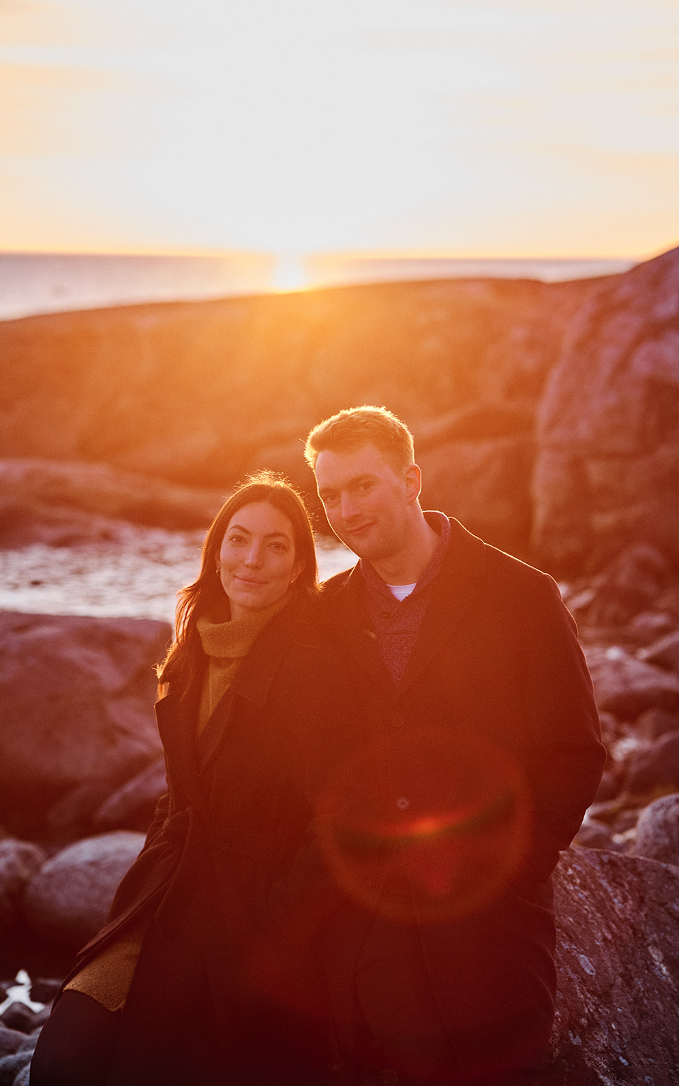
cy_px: 543
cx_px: 338
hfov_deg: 15.2
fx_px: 2546
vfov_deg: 24.1
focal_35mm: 86
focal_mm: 56
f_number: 2
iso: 125
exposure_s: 1/280
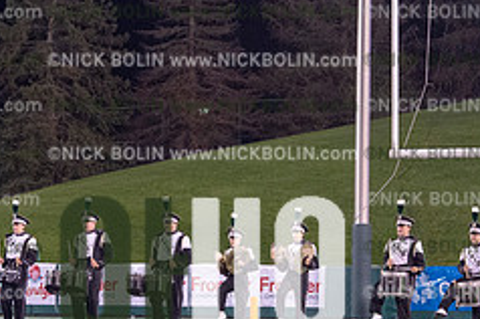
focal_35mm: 273
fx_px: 3635
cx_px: 202
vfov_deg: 5.0
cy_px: 293
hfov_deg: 7.6
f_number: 5.6
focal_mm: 112
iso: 6400
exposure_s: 1/400
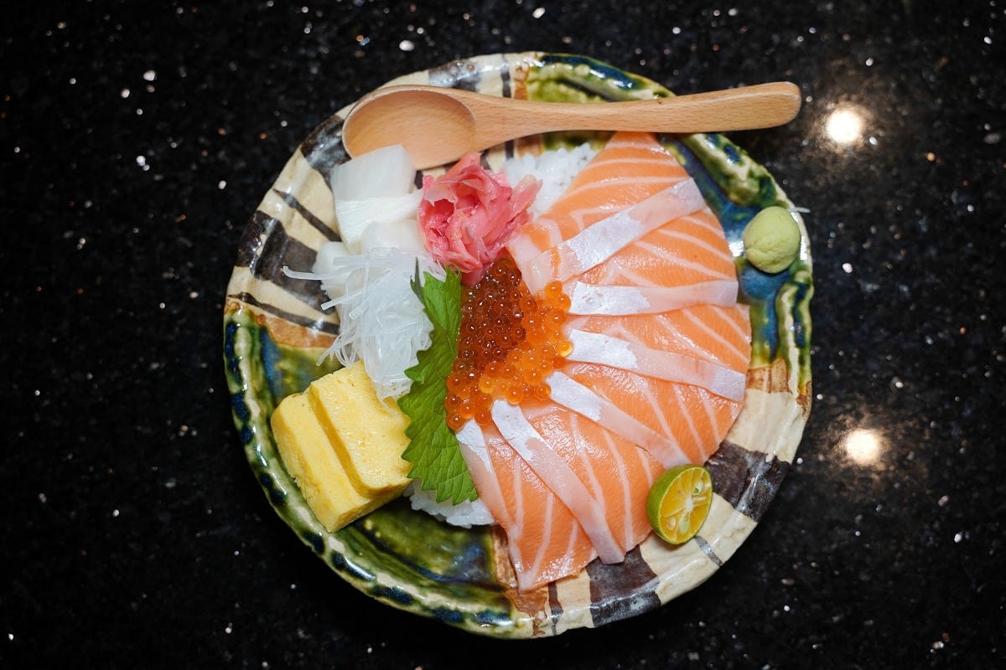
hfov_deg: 53.1
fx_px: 1006
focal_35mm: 36
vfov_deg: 36.9
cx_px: 503
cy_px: 335
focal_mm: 36
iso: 250
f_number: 4
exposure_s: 1/60
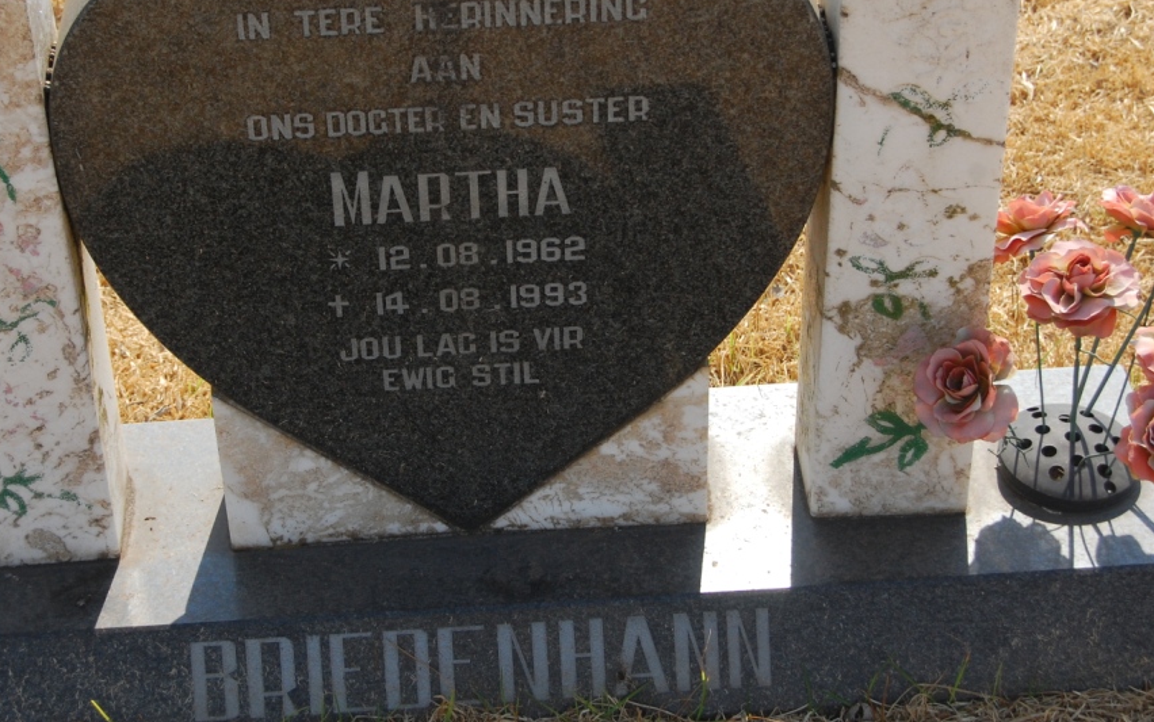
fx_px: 2599
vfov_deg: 15.8
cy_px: 262
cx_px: 519
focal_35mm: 83
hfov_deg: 25.0
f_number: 7.1
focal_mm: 45
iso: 400
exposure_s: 1/640
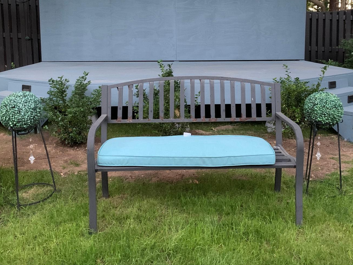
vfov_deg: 34.7
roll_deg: -0.1
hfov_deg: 45.7
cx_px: 195
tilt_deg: -6.5
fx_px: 418
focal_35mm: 41
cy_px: 81
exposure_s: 1/30
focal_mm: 4.25
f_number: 1.8
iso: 640
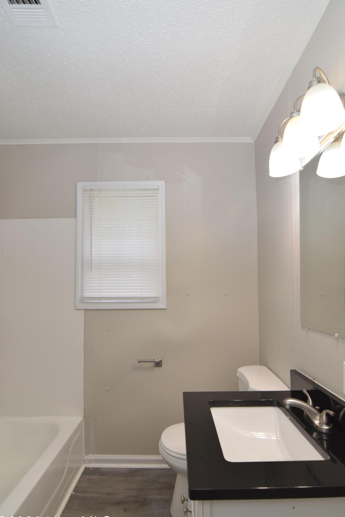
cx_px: 177
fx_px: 252
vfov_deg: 91.4
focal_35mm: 18
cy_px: 273
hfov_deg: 68.8
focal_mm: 11
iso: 720
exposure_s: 1/125
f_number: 5.6
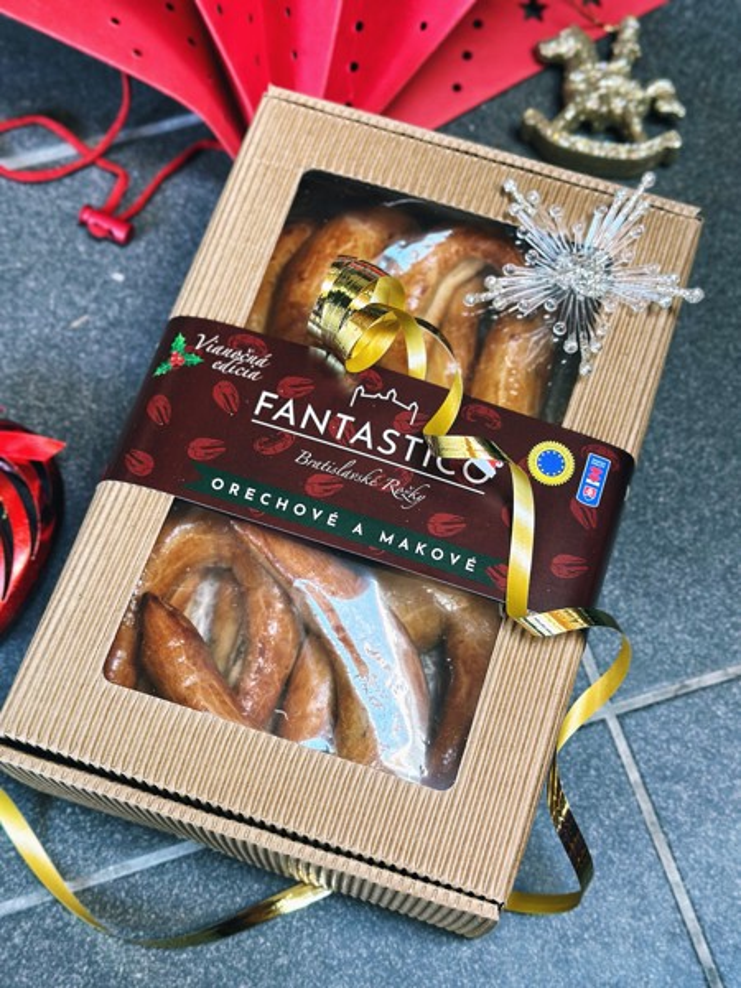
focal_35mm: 48
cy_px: 494
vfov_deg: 39.7
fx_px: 1370
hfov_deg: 30.3
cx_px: 370
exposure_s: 1/70
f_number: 1.78
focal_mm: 6.86
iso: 125
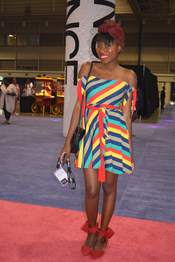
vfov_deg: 43.6
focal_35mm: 45
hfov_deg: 29.9
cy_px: 131
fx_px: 328
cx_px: 88
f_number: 4.2
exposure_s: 1/100
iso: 800
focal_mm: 30
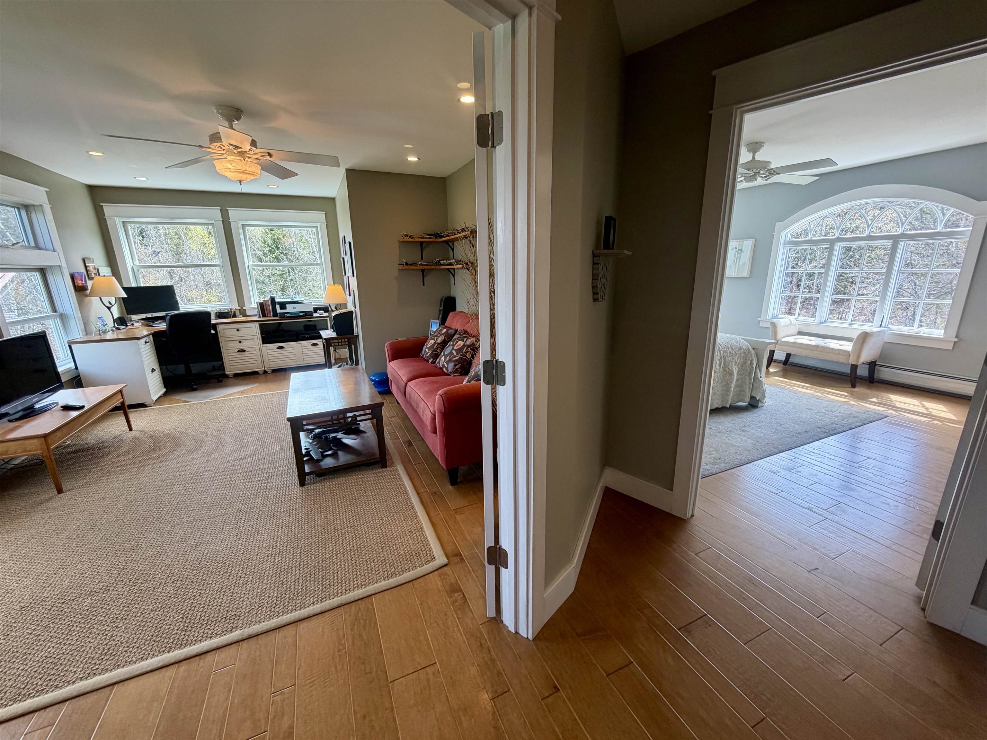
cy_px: 370
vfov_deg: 85.7
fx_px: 399
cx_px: 494
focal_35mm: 14
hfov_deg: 102.1
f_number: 2.2
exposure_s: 1/120
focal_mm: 2.22
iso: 100
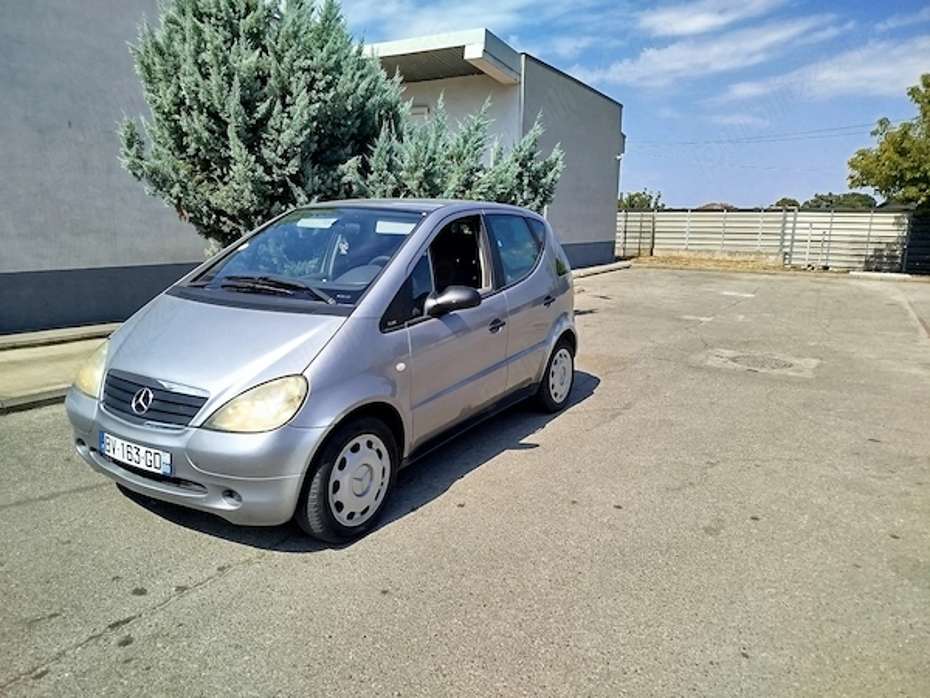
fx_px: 645
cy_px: 349
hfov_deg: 71.6
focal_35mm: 24
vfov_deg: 56.8
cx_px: 465
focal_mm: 5.31
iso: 50
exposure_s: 1/959
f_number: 1.7
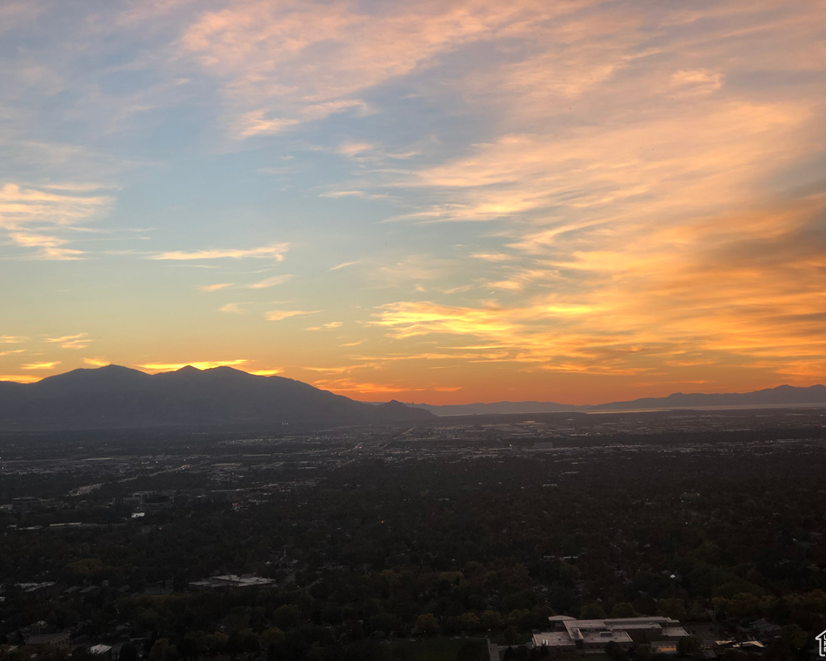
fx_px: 1467
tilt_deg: +2.2
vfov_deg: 25.4
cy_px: 330
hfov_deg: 31.5
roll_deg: +1.7
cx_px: 409
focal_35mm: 60
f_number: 2.8
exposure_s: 1/120
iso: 20
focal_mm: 6.6
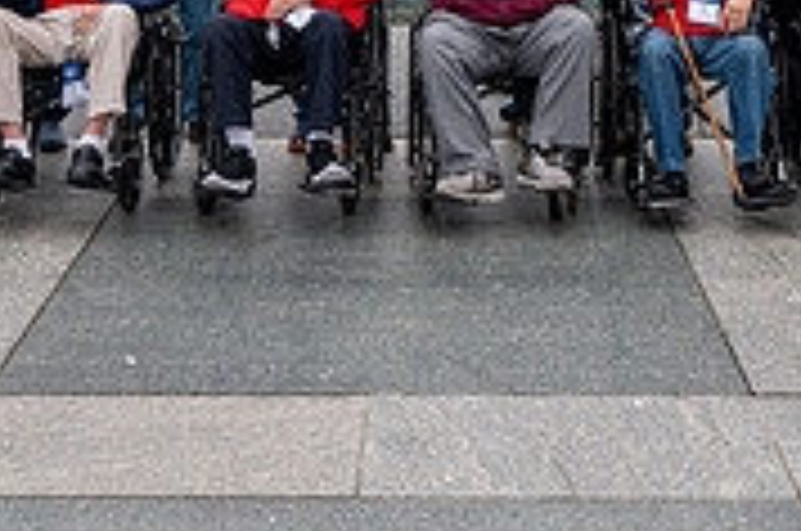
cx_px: 430
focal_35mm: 81
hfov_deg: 25.1
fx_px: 1799
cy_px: -40
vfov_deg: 16.3
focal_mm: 24
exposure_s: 1/640
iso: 500
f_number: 8
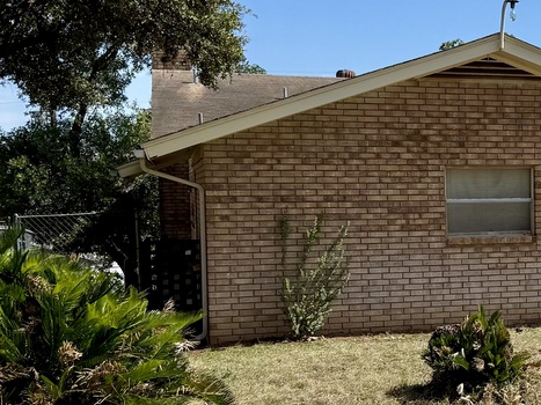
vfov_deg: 19.8
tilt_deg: -4.5
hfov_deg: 24.2
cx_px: 633
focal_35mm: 74
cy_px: 267
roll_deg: +0.4
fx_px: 1156
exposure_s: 1/5319
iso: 80
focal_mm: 6.76
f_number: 1.78
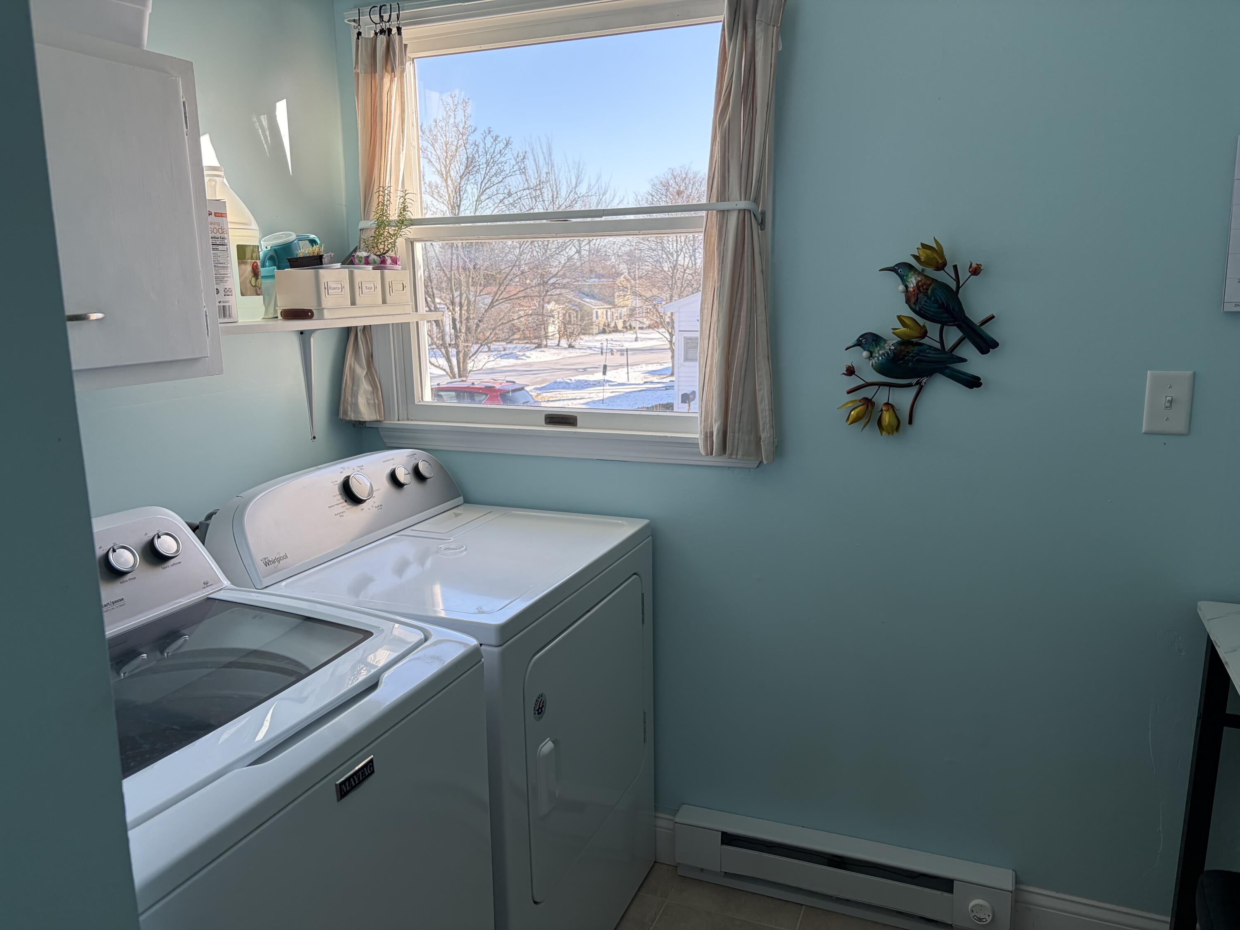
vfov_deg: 53.1
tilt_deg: -11.1
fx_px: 931
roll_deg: +0.4
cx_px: 620
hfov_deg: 67.3
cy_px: 465
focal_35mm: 26
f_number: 1.6
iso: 64
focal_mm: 5.96
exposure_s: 1/386
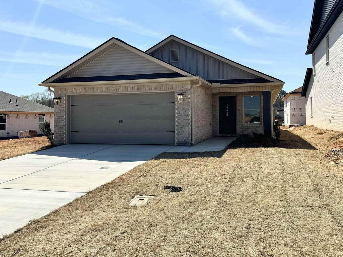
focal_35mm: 30
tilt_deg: +1.2
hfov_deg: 60.0
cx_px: 177
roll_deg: +0.2
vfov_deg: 46.6
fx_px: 297
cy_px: 109
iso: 80
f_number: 1.78
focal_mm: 6.76
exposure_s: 1/9009
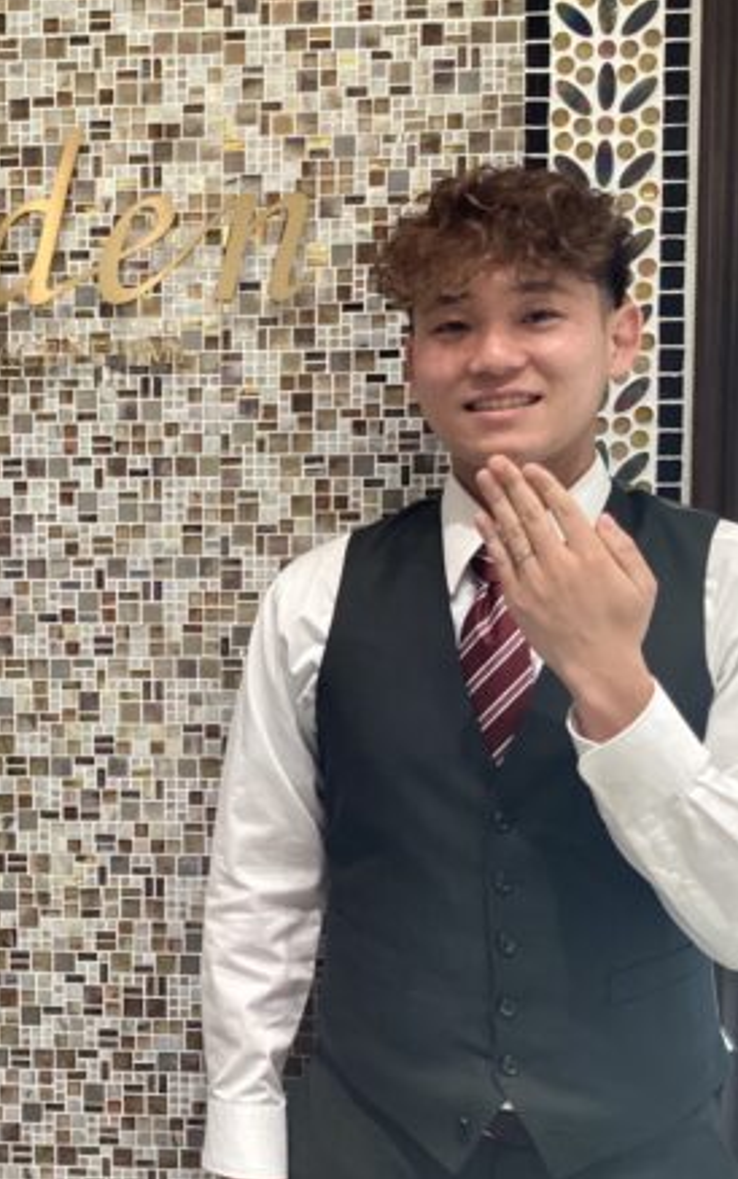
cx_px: -24
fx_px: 1447
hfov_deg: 26.8
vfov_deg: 44.4
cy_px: 584
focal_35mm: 45
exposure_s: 1/60
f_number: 2.4
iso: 64
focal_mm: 3.3
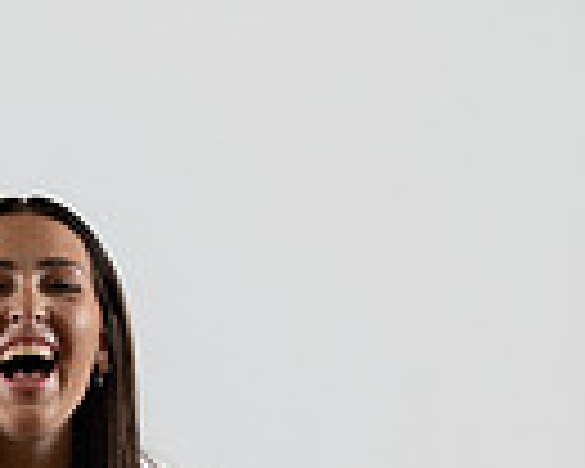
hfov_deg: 12.6
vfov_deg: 9.5
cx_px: -72
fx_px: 2608
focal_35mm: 151
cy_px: 972
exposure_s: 1/160
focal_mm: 46.5
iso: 320
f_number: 4
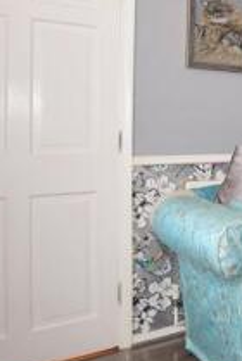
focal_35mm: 47
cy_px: 125
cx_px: 443
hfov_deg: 20.1
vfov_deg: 41.4
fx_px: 472
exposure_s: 1/2.5
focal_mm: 10
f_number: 5.6
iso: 400
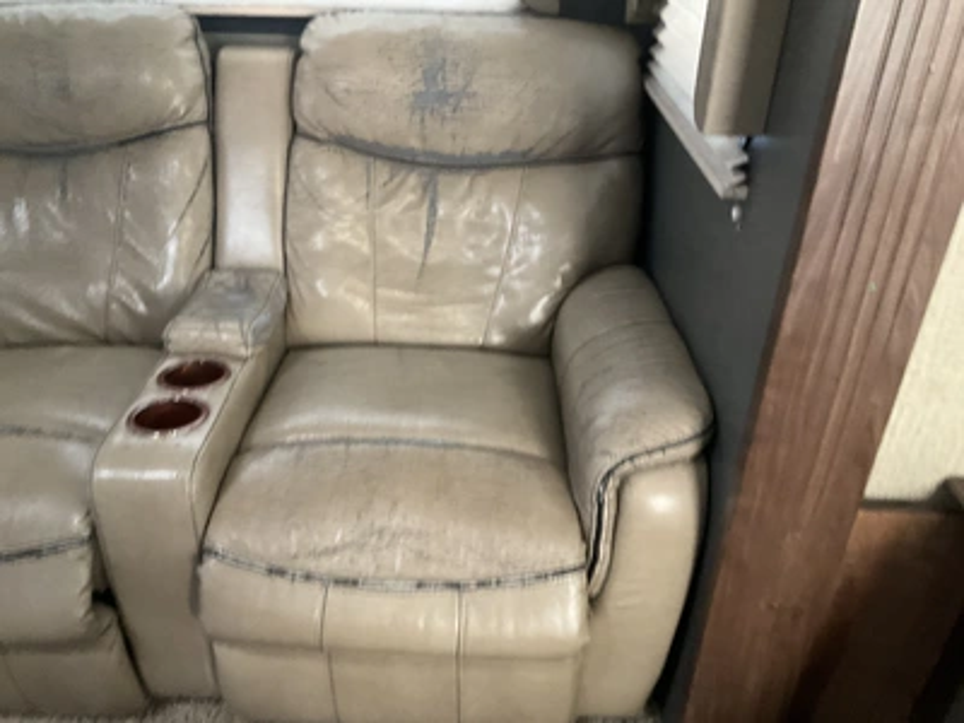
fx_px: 808
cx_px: 482
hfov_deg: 61.7
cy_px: 362
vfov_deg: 48.2
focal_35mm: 29
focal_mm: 3
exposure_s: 1/32
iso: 320
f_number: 1.8
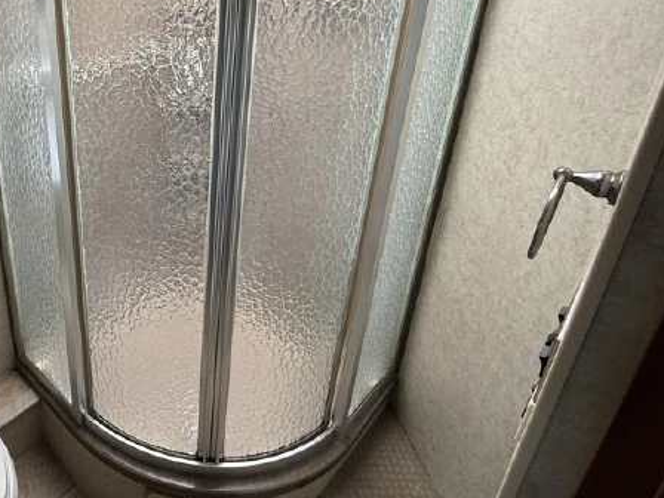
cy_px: 136
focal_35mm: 25
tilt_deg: -20.9
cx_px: 101
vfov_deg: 52.9
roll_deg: +3.8
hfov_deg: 61.5
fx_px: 480
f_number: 2.2
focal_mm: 2.22
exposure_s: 1/99
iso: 160
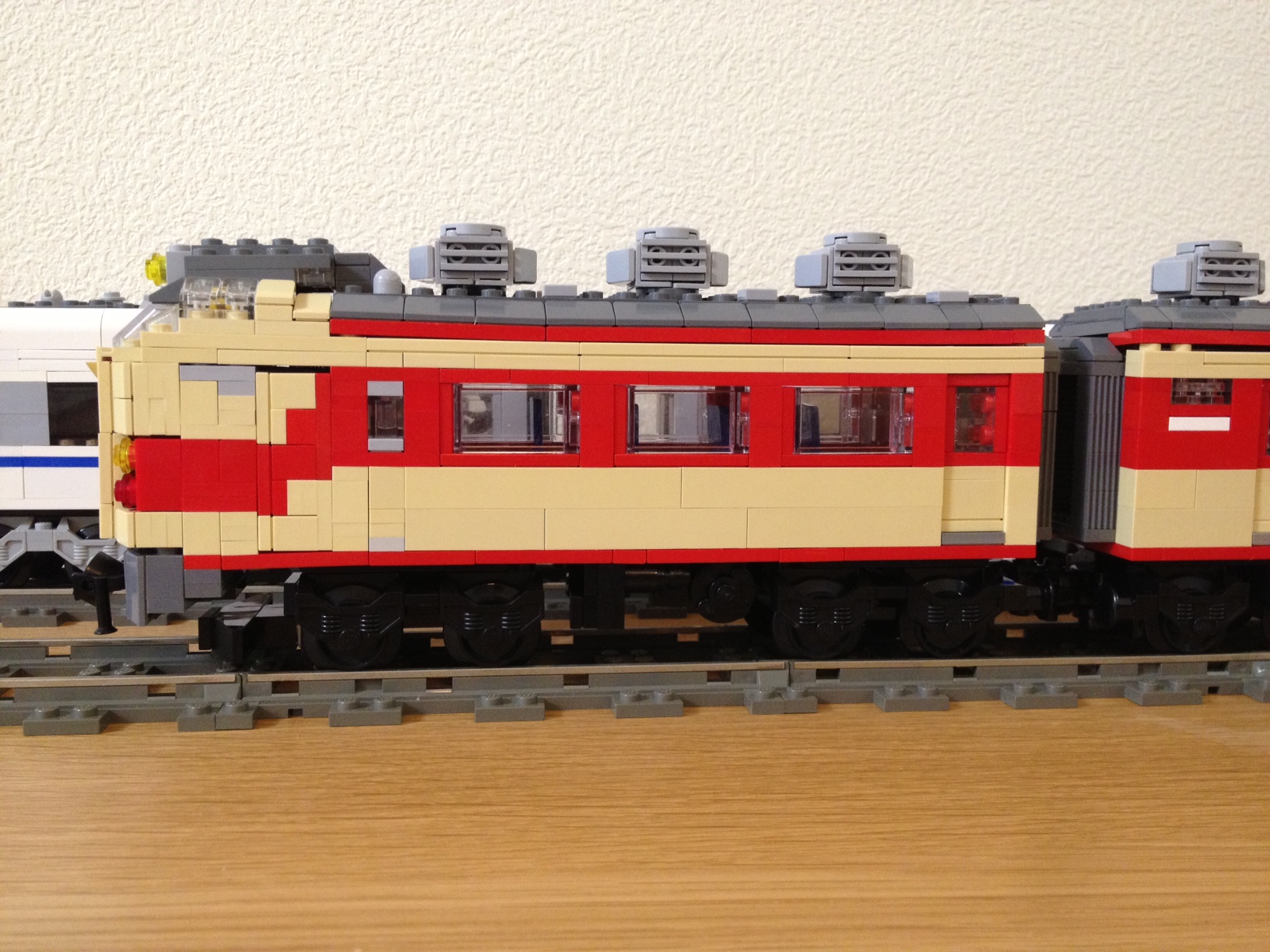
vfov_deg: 40.7
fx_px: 1284
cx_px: 635
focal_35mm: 35
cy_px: 476
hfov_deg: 52.6
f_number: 2.4
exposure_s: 1/20
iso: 200
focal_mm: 4.28
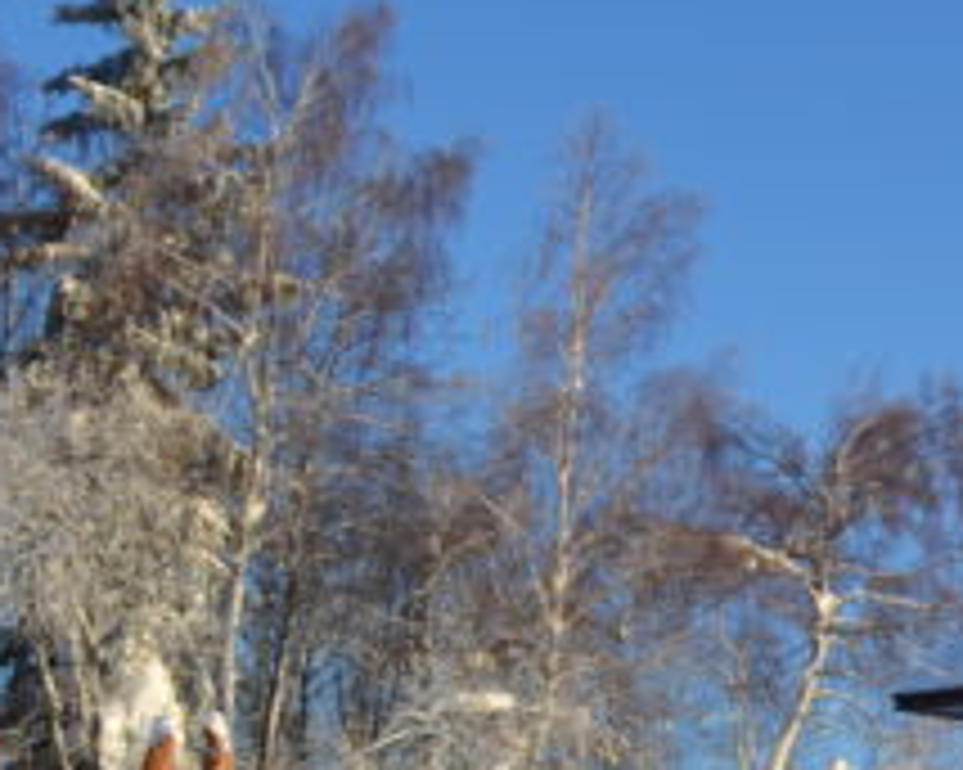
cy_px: 232
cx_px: 2034
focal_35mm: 148
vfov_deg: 10.4
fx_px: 4216
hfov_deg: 11.5
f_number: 7.1
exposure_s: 1/200
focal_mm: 22
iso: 100
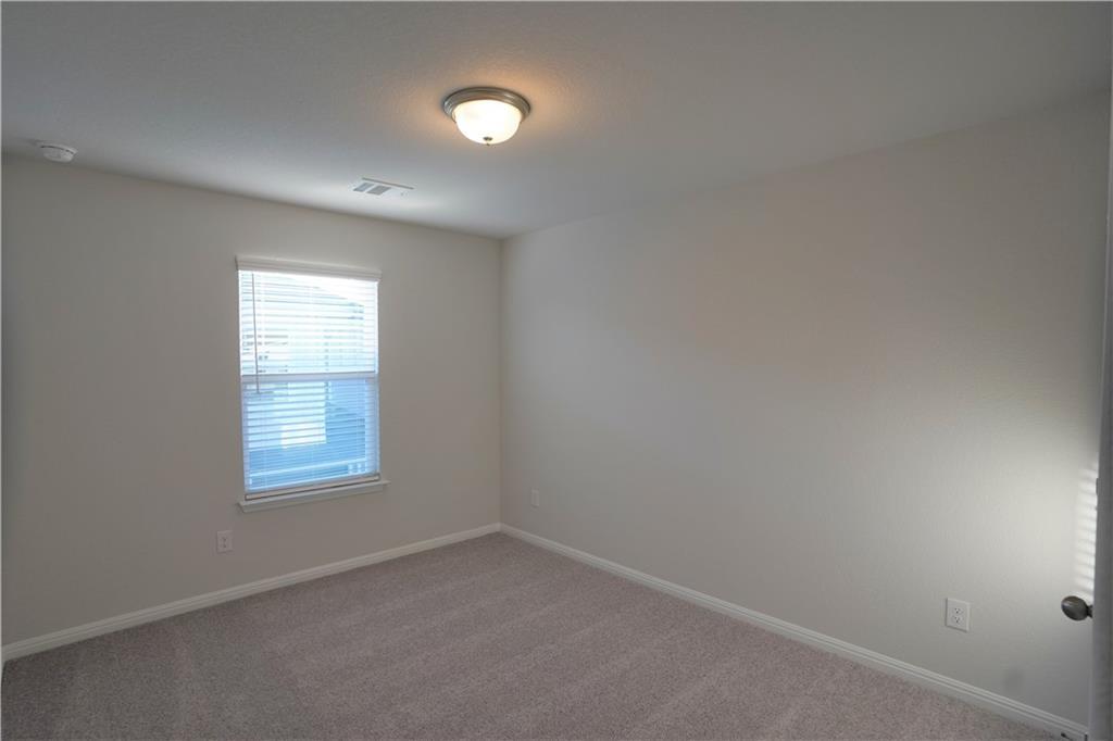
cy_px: 370
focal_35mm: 17
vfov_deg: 70.4
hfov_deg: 93.3
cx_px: 556
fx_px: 525
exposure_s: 1/160
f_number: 4
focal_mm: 17
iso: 250
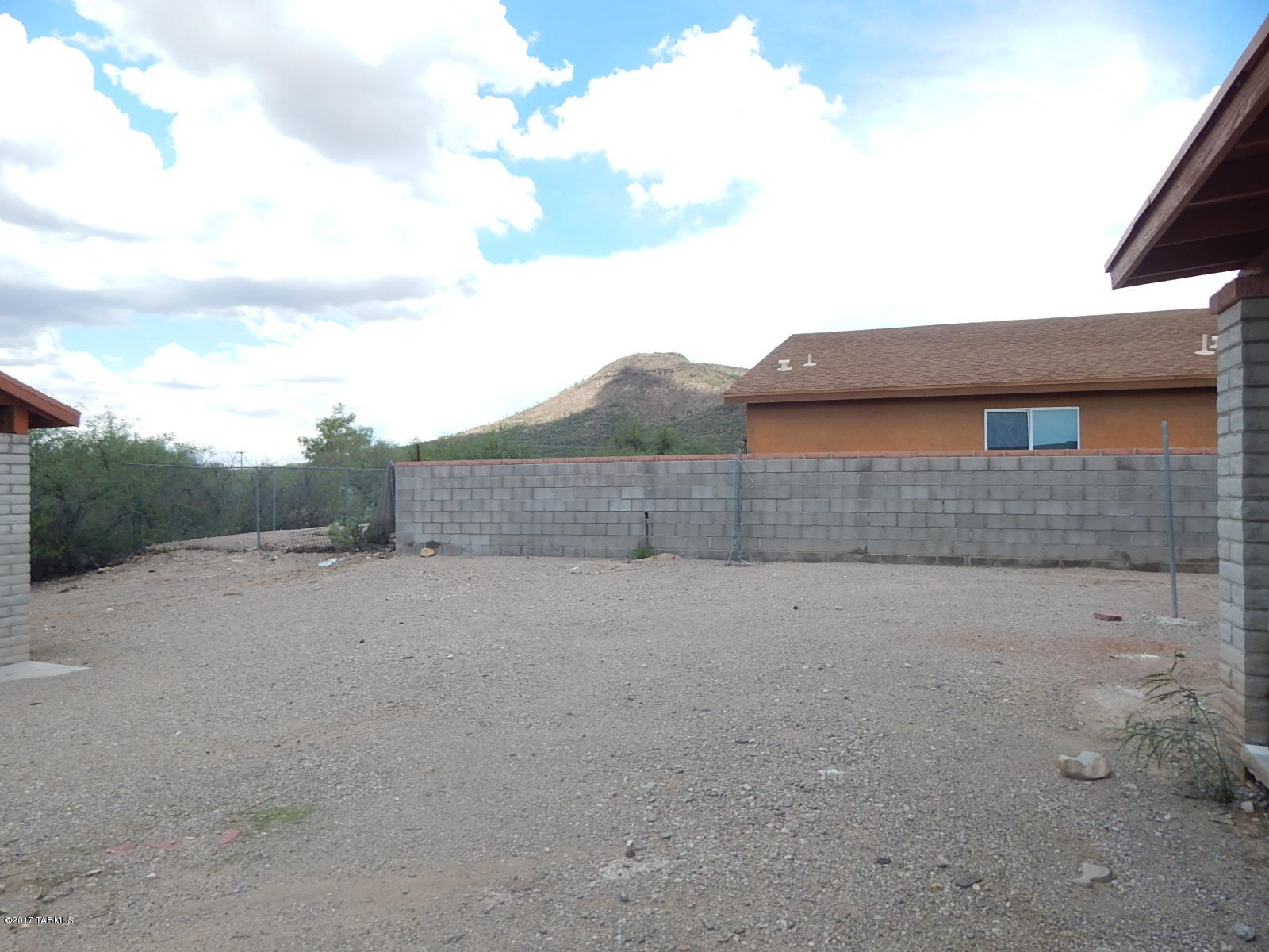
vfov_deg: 61.1
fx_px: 807
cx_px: 634
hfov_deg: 76.4
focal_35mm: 22
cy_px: 476
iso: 125
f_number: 3
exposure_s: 1/1000
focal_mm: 4
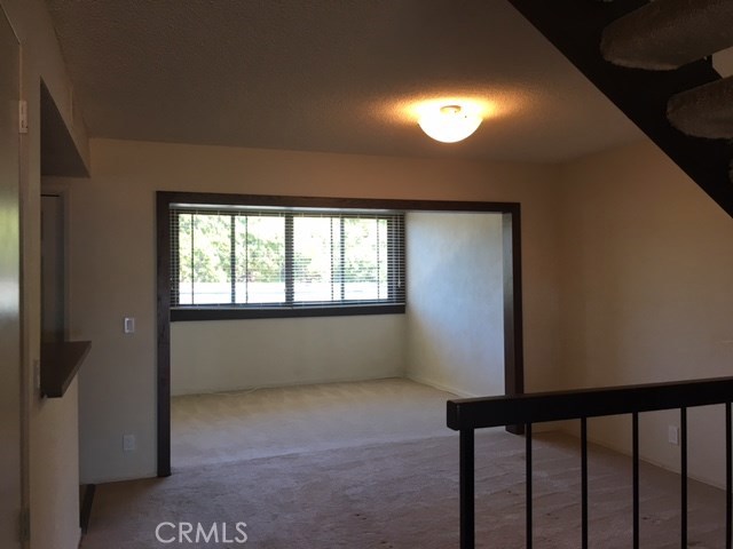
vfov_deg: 48.2
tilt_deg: +1.2
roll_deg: +0.9
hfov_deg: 61.7
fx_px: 614
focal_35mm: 29
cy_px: 274
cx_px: 366
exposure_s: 1/30
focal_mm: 4.15
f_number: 2.2
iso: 25
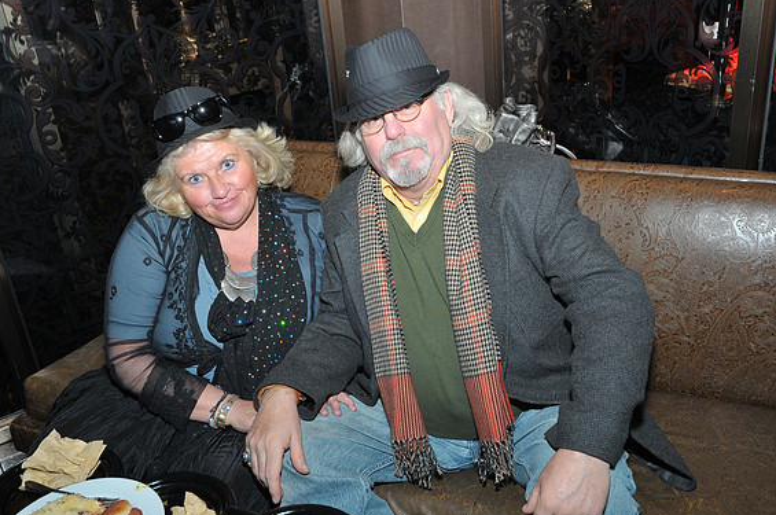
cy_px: 259
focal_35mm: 39
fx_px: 829
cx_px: 387
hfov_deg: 50.2
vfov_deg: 34.5
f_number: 5.6
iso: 640
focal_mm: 25
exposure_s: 1/40
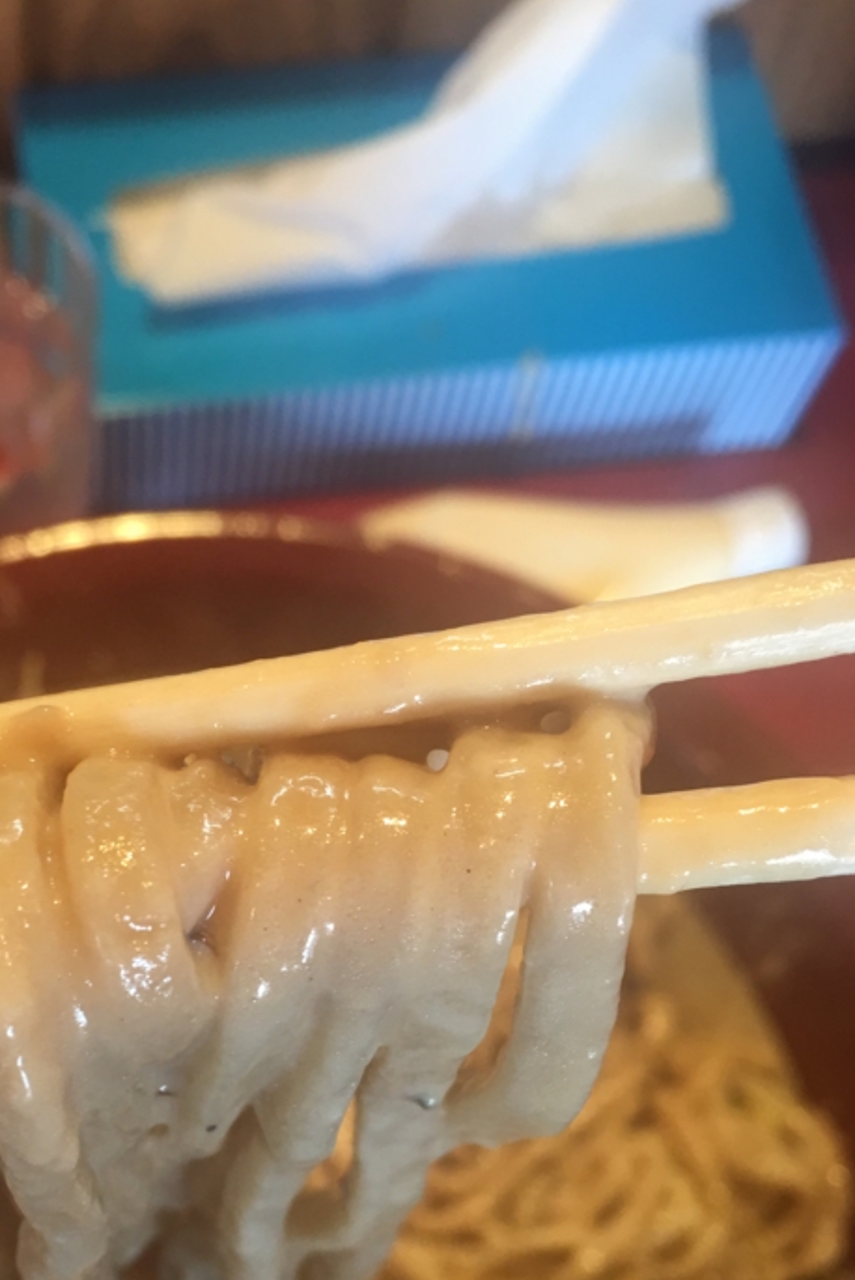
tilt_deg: -68.9
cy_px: 939
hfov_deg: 29.2
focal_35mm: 45
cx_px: 172
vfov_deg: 42.4
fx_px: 1601
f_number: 2.2
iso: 25
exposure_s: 1/15
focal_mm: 4.15
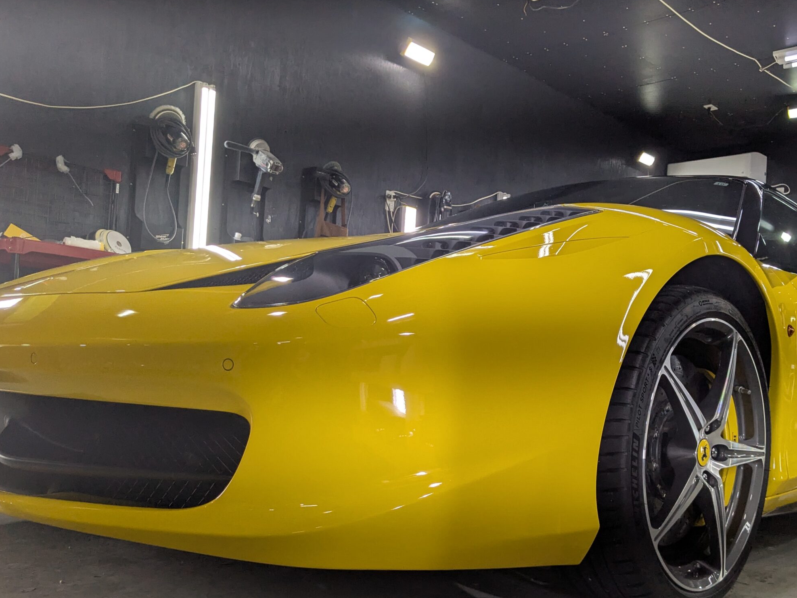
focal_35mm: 35
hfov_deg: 52.2
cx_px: 487
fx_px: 806
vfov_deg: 40.5
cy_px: 356
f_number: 1.73
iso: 73
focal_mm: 4.38
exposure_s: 1/275
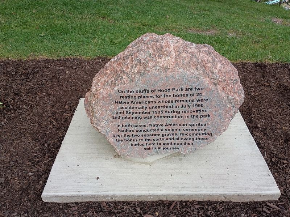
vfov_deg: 48.2
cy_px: 108
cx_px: 145
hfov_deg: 61.7
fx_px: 243
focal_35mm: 29
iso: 100
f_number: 1.8
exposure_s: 1/328
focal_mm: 4.27
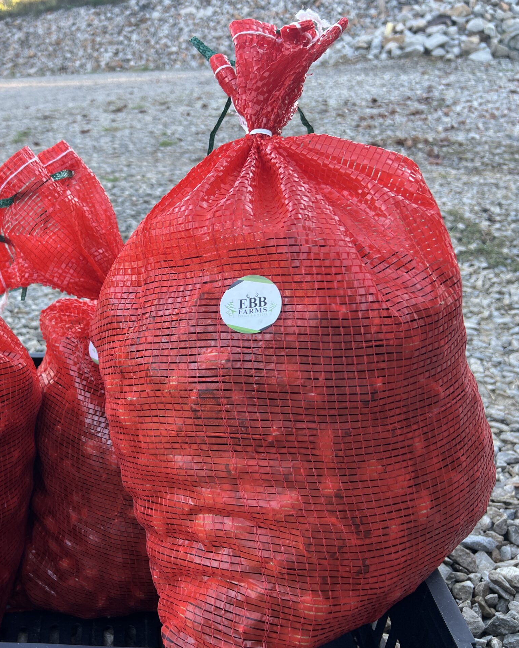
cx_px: 116
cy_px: 324
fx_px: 653
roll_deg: -2.8
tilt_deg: -29.0
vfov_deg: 52.8
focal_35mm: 34
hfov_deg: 41.8
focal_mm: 5.7
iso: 40
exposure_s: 1/121
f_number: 1.5
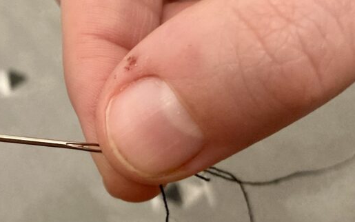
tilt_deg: -55.6
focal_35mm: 59
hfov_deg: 33.7
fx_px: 571
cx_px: 81
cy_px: 99
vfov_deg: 22.0
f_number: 1.8
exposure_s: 1/60
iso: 320
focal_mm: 3.99
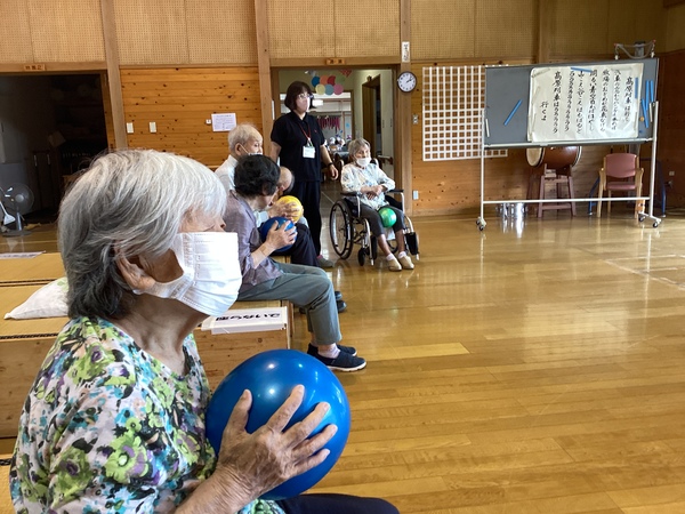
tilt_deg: -13.3
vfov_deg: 45.4
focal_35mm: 31
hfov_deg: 58.4
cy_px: 257
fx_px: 613
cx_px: 342
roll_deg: +3.1
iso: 125
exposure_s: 1/60
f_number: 2.4
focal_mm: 3.3
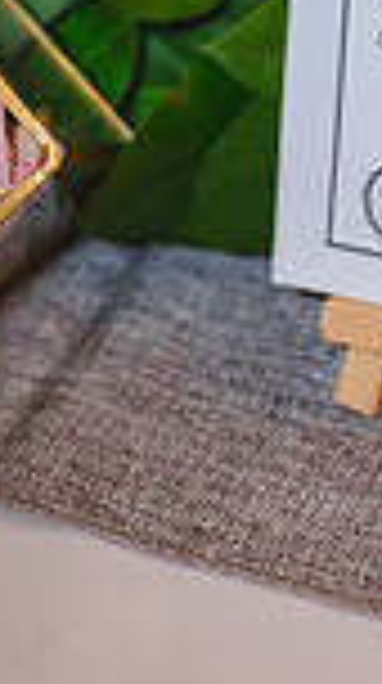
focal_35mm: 217
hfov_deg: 5.6
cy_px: 86
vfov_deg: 9.9
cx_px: 321
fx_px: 3925
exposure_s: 1/80
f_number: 2.8
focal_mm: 70
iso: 2500
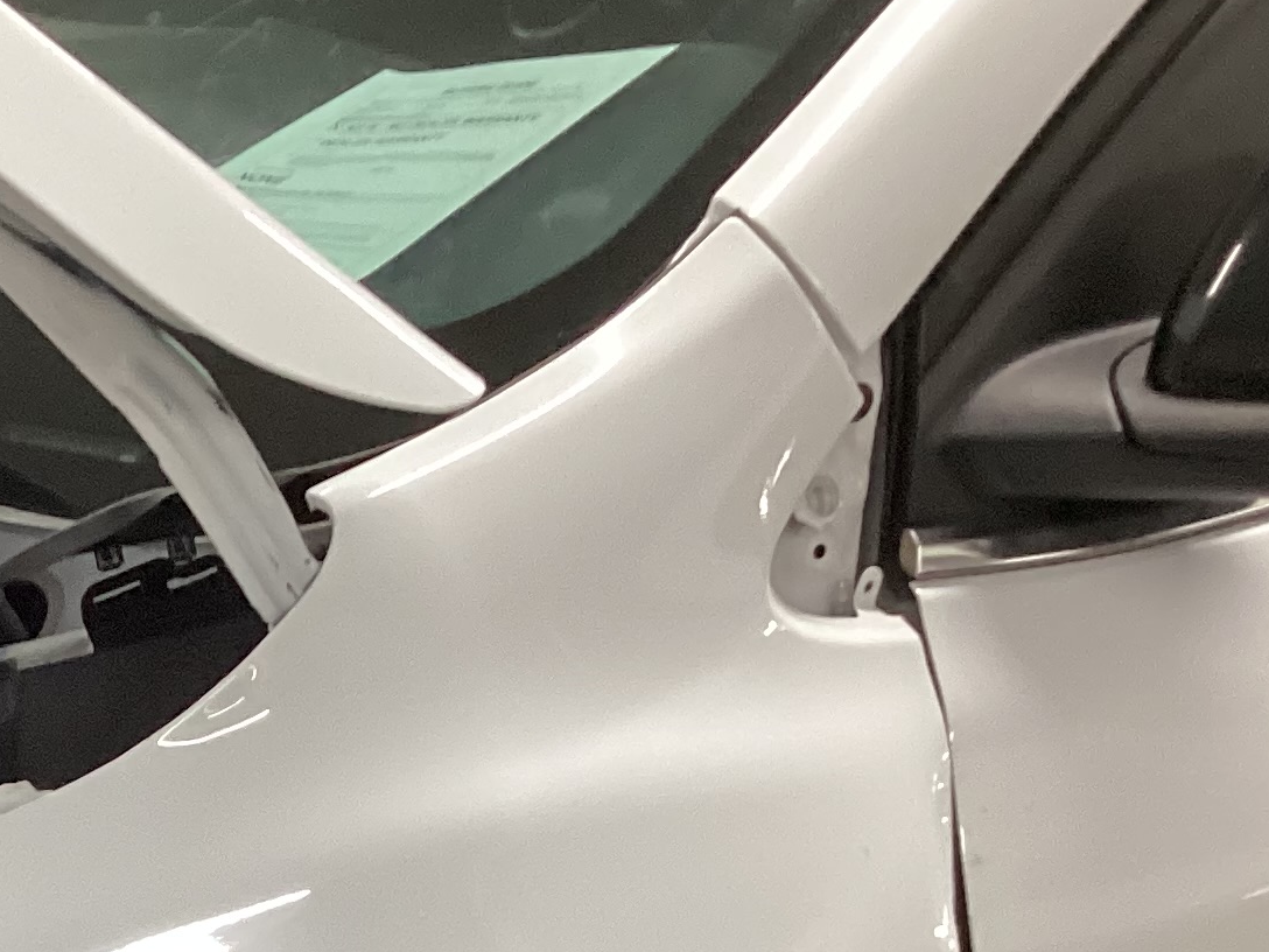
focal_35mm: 93
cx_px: -181
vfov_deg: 15.0
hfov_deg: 20.0
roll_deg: +3.0
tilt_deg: -29.3
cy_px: 1301
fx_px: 3409
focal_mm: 3.3
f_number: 2.4
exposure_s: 1/50
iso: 200
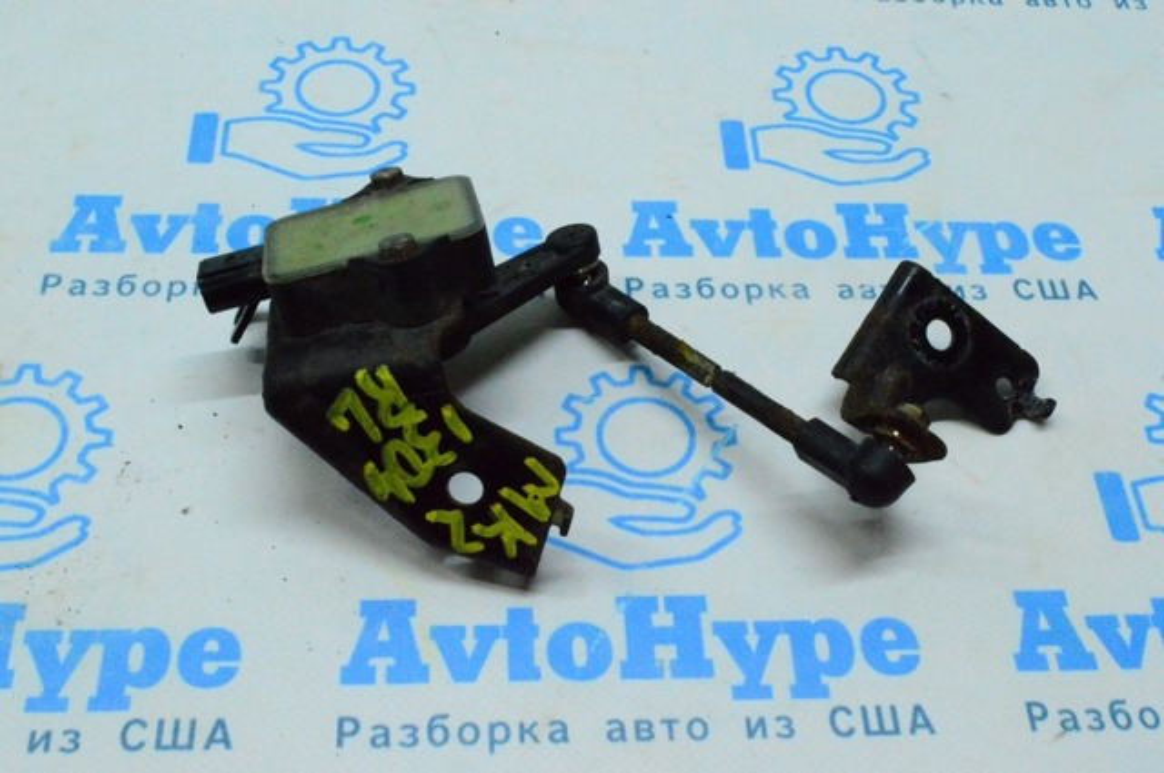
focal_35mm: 48
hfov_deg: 41.2
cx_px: 582
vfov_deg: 28.0
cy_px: 386
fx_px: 1550
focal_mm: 32
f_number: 29
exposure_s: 1/80
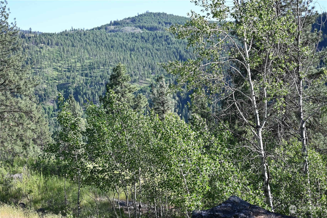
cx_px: 164
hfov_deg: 27.0
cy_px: 109
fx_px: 681
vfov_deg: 18.2
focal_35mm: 75
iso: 400
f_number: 4.5
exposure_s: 1/1000
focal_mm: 50
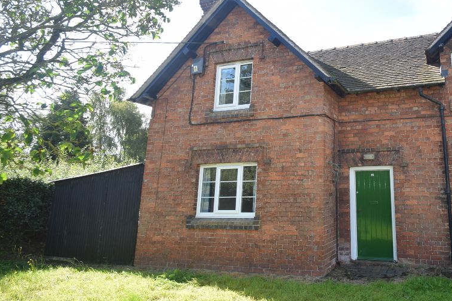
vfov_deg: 52.6
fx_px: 301
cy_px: 114
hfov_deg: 67.1
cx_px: 359
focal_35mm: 24
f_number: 5.6
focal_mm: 10
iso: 140
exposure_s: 1/125
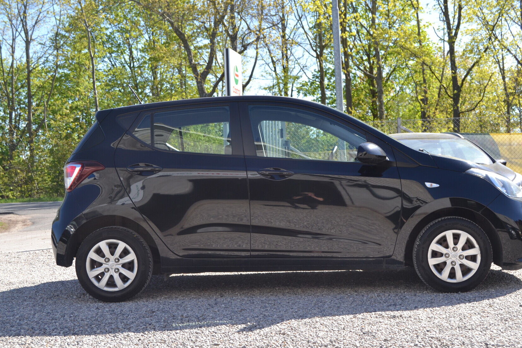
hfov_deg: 38.2
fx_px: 754
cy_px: 194
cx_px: 283
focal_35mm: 52
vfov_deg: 26.0
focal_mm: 30
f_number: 6.3
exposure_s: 1/160
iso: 100
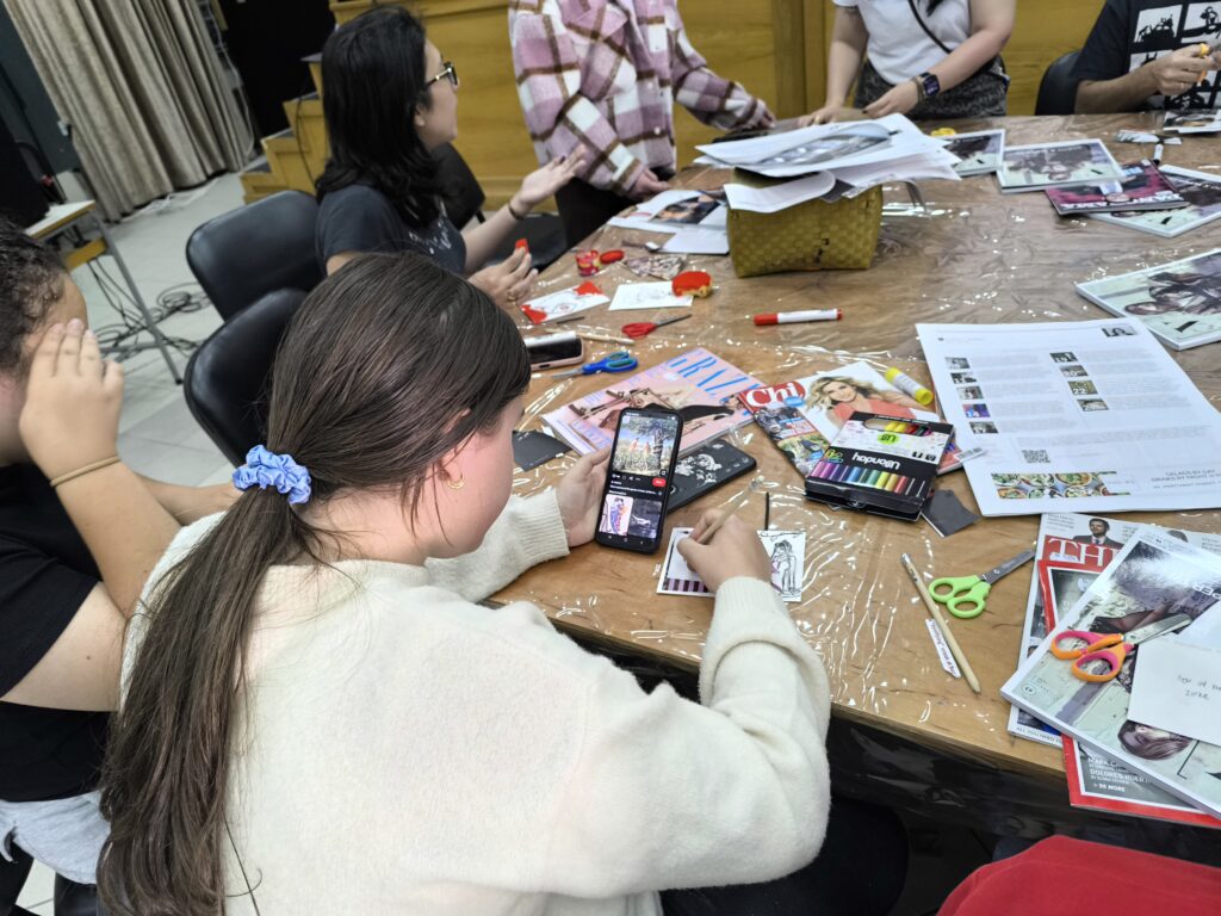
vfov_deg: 58.9
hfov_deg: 73.9
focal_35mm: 23
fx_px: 811
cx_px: 610
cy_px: 458
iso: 640
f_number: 1.65
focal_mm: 6.14
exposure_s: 1/50
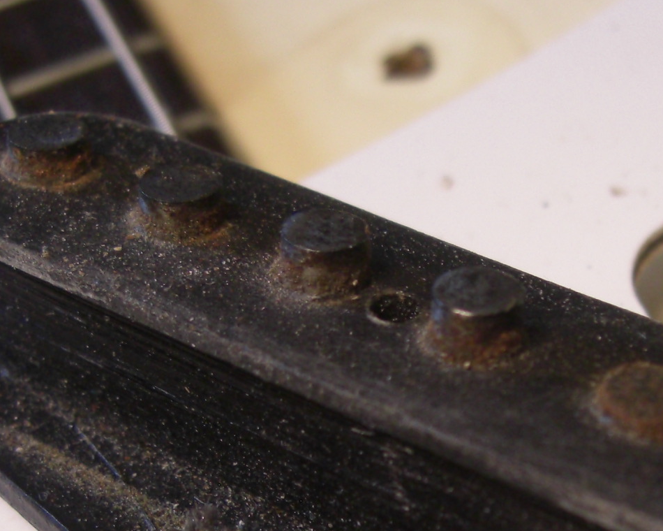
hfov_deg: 19.0
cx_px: 524
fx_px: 1962
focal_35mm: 100
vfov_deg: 15.2
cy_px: 506
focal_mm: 7.9
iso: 200
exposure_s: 1/80
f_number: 2.8
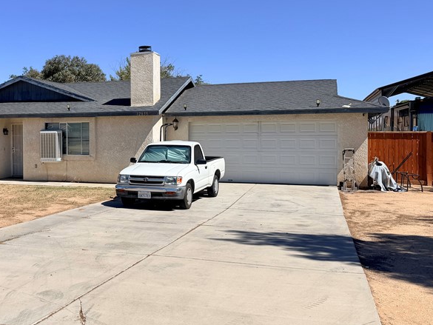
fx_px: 525
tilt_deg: -0.8
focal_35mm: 42
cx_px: 100
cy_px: 150
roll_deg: +0.0
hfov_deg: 43.1
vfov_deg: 34.3
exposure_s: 1/6711
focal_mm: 6.76
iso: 80
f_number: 1.78
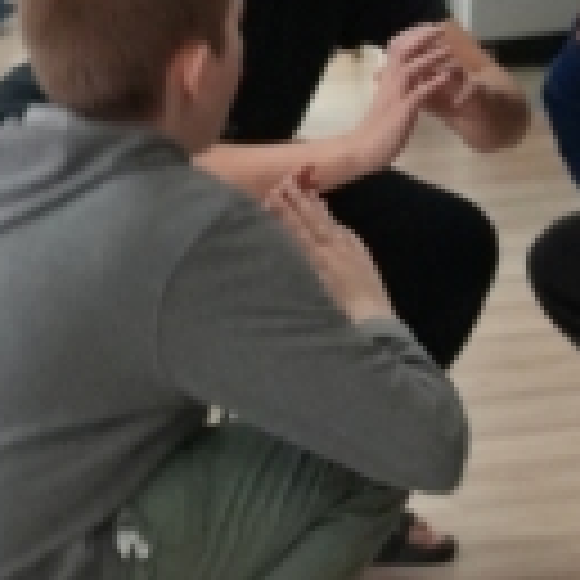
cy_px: 375
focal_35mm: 296
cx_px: 1569
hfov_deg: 5.6
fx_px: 5611
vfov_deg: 5.9
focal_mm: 56
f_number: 4
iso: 5000
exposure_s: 1/160
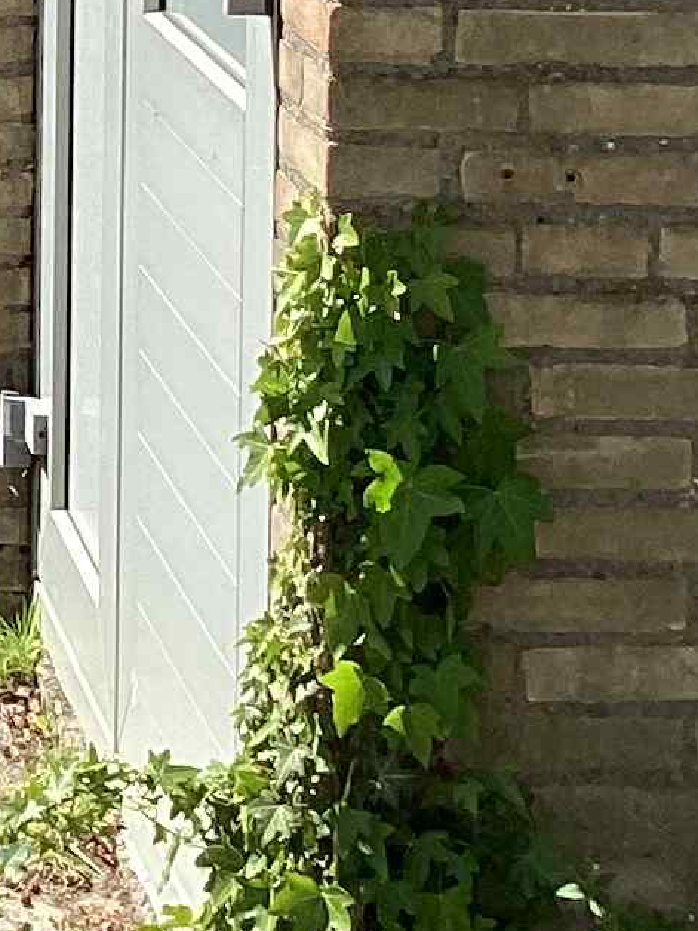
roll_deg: -1.3
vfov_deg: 11.6
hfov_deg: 8.8
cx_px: -597
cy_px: -566
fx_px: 4329
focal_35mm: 161
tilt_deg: -2.8
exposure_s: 1/622
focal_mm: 3.3
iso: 25
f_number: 2.4
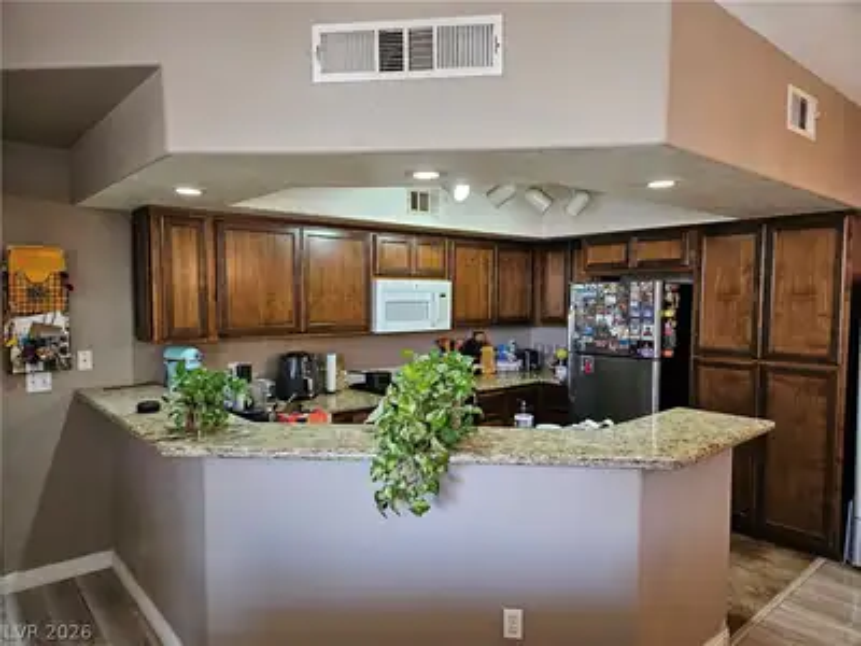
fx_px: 572
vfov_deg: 58.9
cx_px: 430
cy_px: 323
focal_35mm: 23
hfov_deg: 73.9
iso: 500
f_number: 1.8
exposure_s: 1/120
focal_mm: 5.4
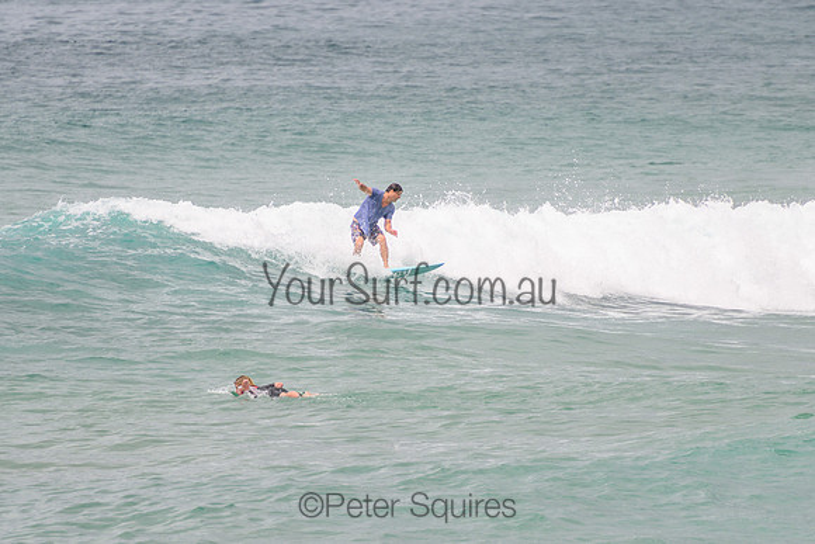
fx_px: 12461
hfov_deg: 3.7
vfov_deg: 2.5
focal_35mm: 550
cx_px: 422
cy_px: 269
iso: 160
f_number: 5.6
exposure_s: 1/2000
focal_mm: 400
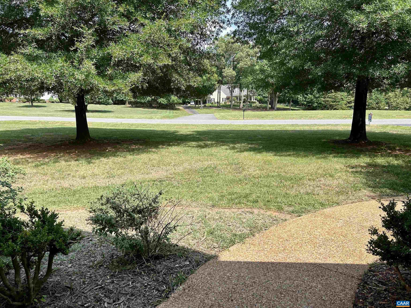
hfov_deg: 67.3
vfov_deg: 53.1
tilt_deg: -11.4
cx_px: 206
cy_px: 154
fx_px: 309
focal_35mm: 26
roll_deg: +1.9
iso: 50
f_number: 1.5
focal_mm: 5.7
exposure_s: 1/1934
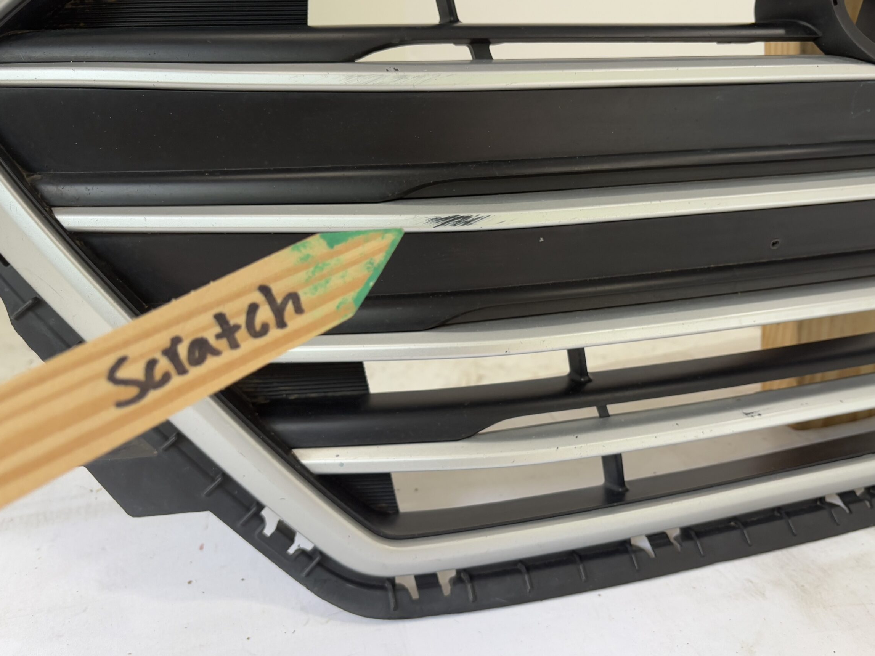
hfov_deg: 61.5
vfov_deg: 48.2
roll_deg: +0.1
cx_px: 486
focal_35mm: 29
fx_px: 733
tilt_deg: -22.5
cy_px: 316
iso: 80
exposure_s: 1/121
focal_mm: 5.96
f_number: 1.6
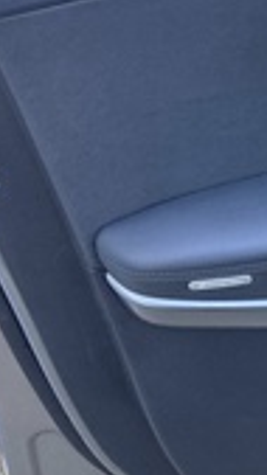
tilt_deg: -37.7
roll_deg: +0.3
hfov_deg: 14.6
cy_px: 156
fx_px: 957
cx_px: 422
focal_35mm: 76
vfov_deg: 27.7
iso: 80
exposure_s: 1/94
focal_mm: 3.99
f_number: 1.8
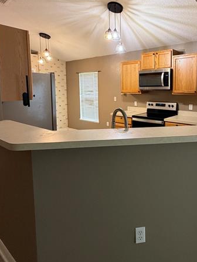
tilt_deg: -4.9
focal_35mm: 24
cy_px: 105
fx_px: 182
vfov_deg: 70.9
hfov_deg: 55.3
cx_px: 136
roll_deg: +0.0
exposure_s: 1/60
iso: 320
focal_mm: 2.22
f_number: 2.2
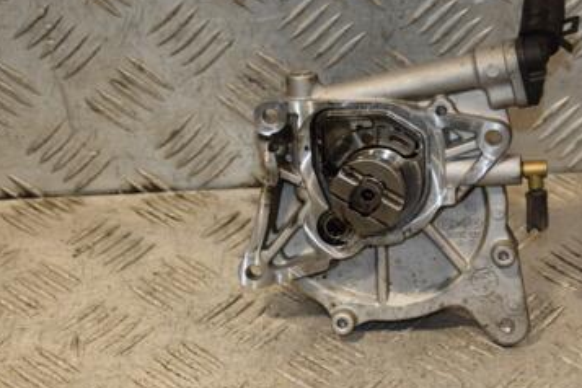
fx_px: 2118
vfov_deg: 10.5
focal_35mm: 131
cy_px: 201
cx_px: 401
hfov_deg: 15.6
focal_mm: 52
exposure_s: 1/200
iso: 800
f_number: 5.6
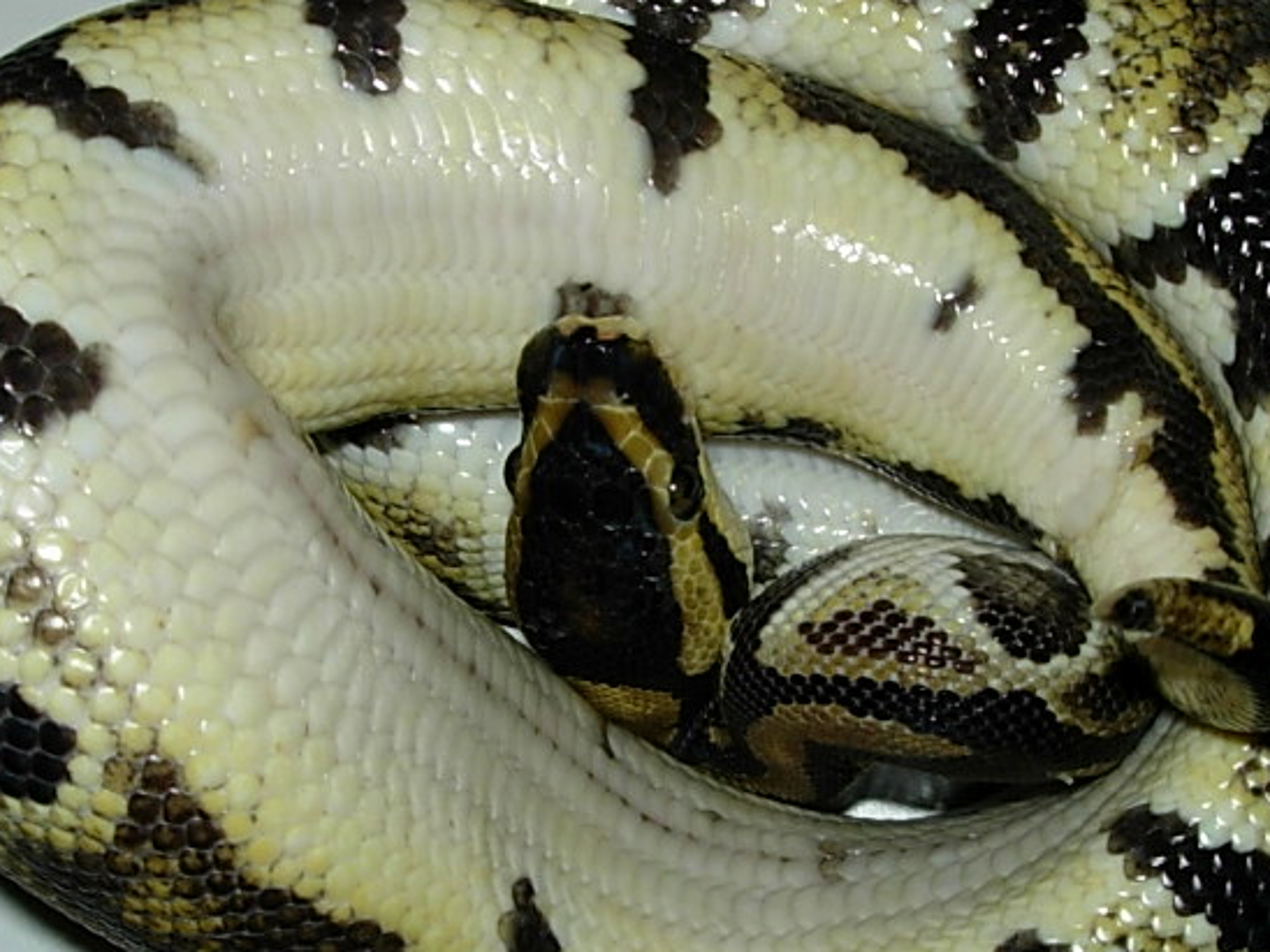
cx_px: 709
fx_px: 2605
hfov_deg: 27.4
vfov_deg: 20.7
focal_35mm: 71
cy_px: 570
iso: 79
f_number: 4.8
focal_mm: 7.8
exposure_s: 1/64
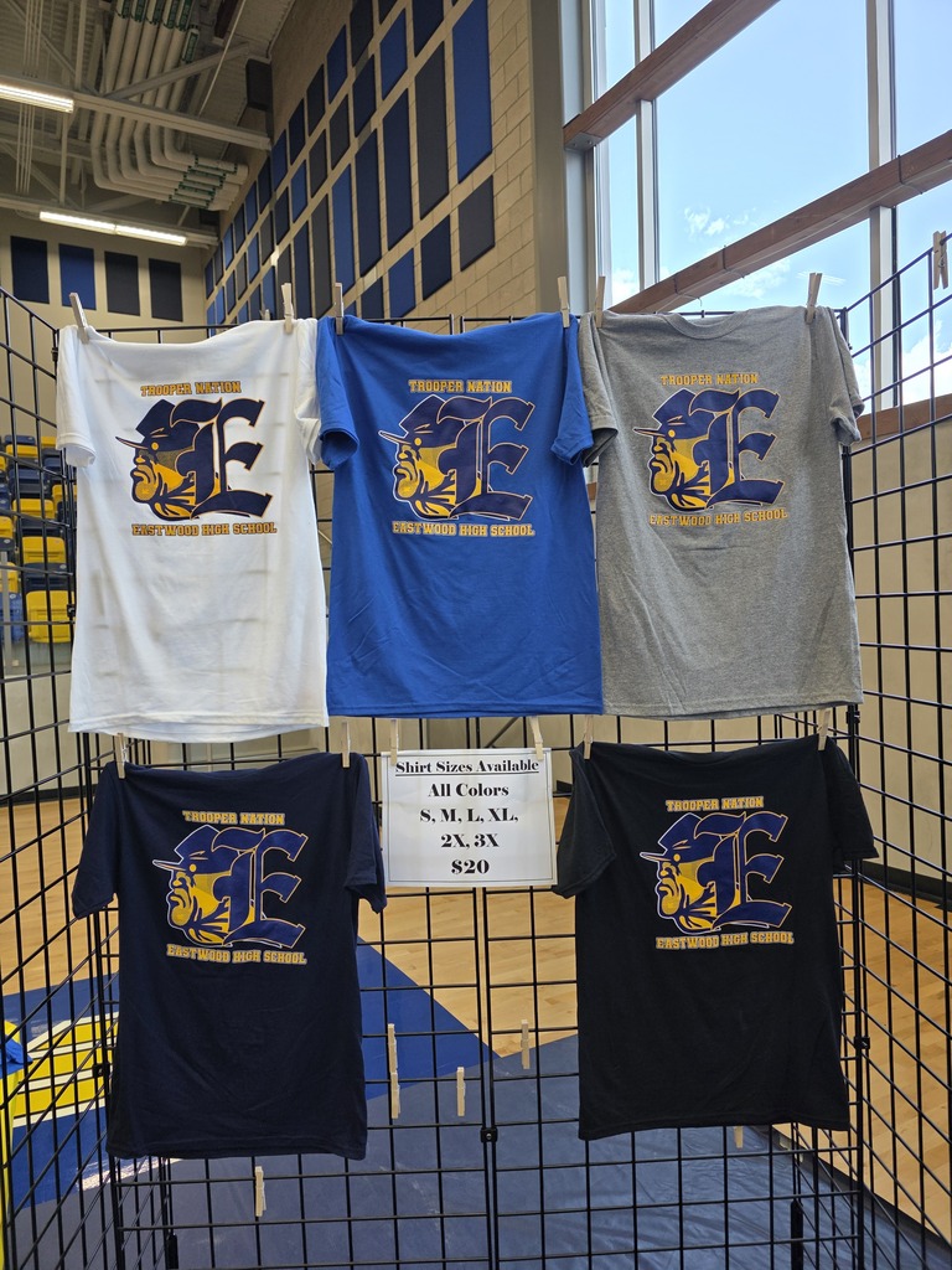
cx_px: 476
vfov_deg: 73.9
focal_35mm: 23
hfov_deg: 58.9
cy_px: 635
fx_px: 843
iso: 80
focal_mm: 6.3
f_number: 1.7
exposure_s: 1/180
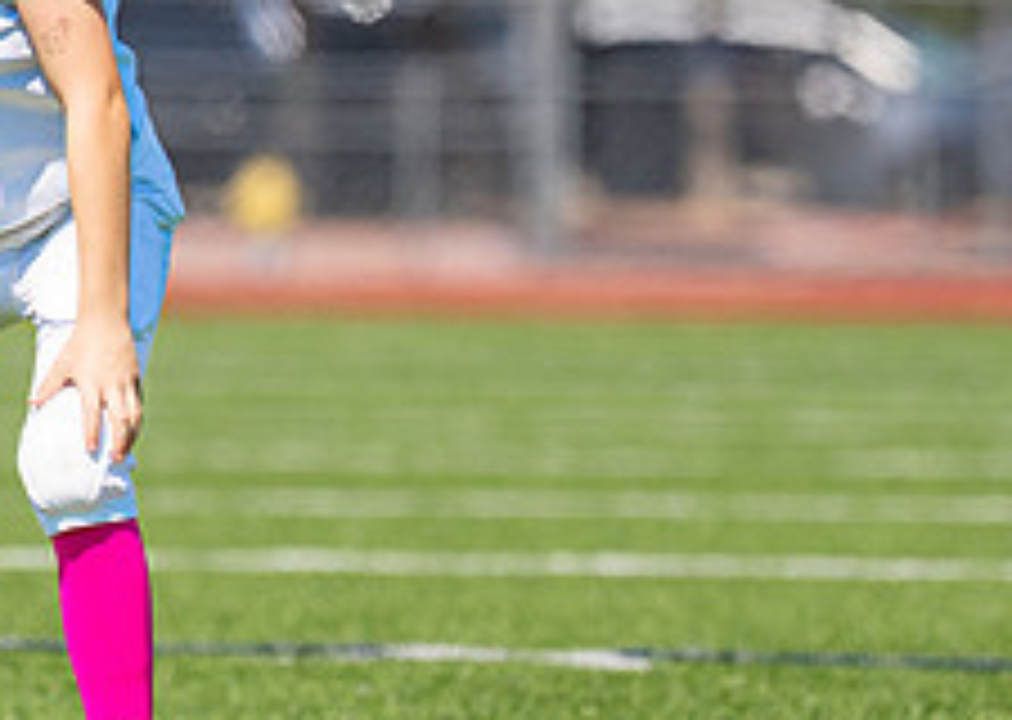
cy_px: 99
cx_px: -33
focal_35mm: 594
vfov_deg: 2.4
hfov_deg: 3.4
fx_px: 17047
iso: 100
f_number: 2.8
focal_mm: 156
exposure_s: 1/2500
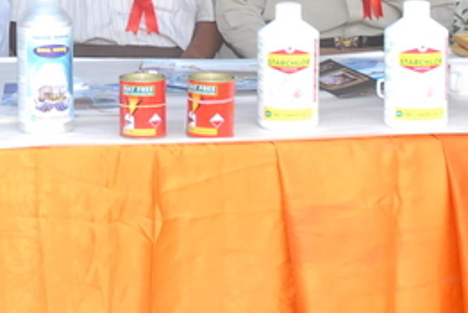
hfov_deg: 18.1
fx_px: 1431
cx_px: -5
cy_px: -55
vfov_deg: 12.2
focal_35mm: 110
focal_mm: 24
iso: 400
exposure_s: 1/125
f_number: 5.6
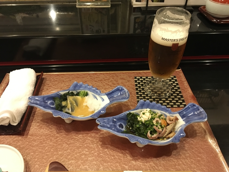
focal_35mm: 29
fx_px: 192
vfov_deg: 48.2
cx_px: 114
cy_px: 86
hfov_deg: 61.7
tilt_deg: -43.1
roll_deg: -0.4
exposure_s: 1/30
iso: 200
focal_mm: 4.15
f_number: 2.2
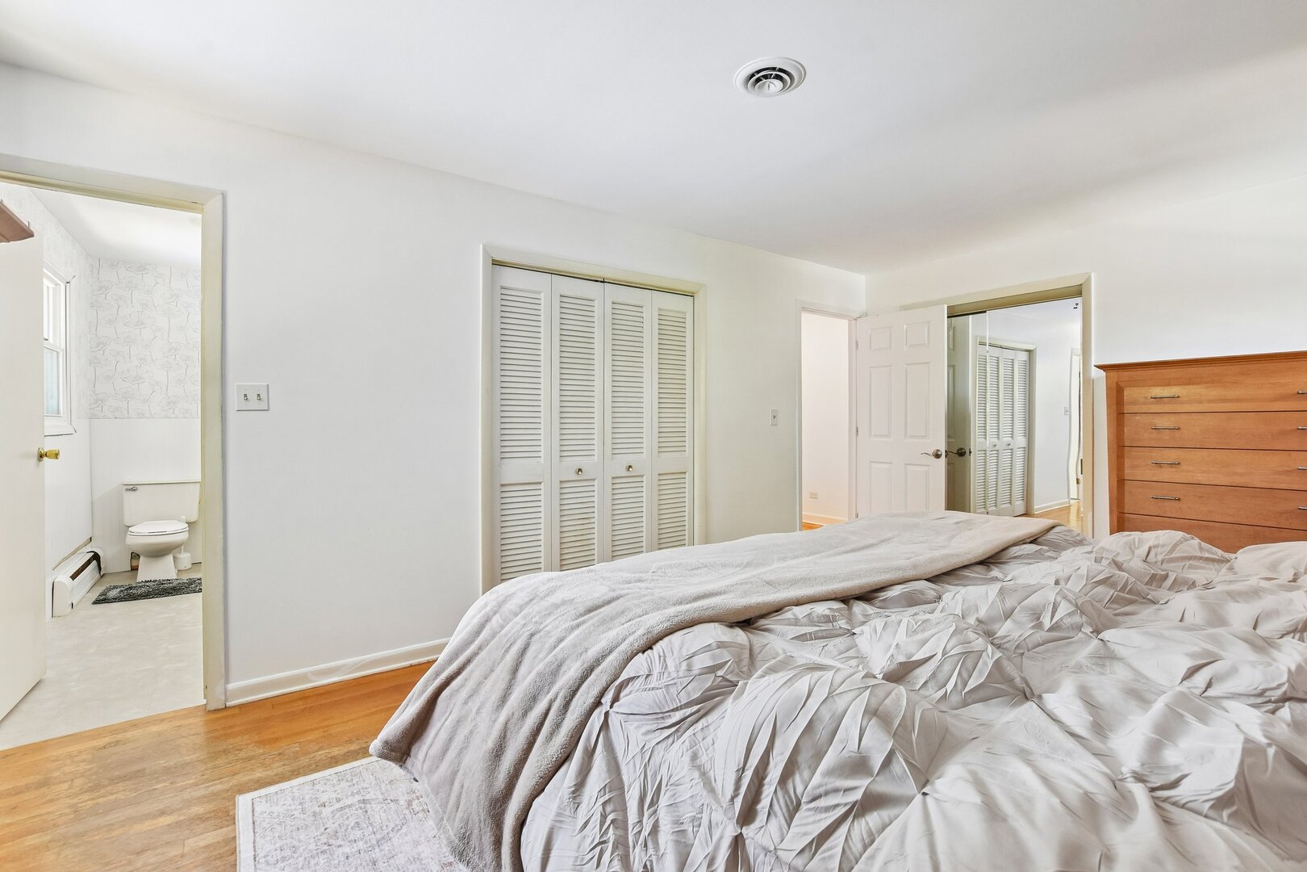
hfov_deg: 100.4
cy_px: 436
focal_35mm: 15
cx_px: 654
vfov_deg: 77.3
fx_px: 545
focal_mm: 10
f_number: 8
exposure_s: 1/20
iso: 400
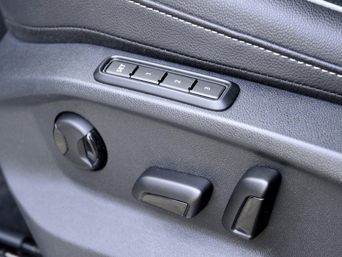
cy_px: 130
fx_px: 781
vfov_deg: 18.7
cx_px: 169
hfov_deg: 24.7
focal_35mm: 79
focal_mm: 48
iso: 800
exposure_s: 1/40
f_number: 5.3
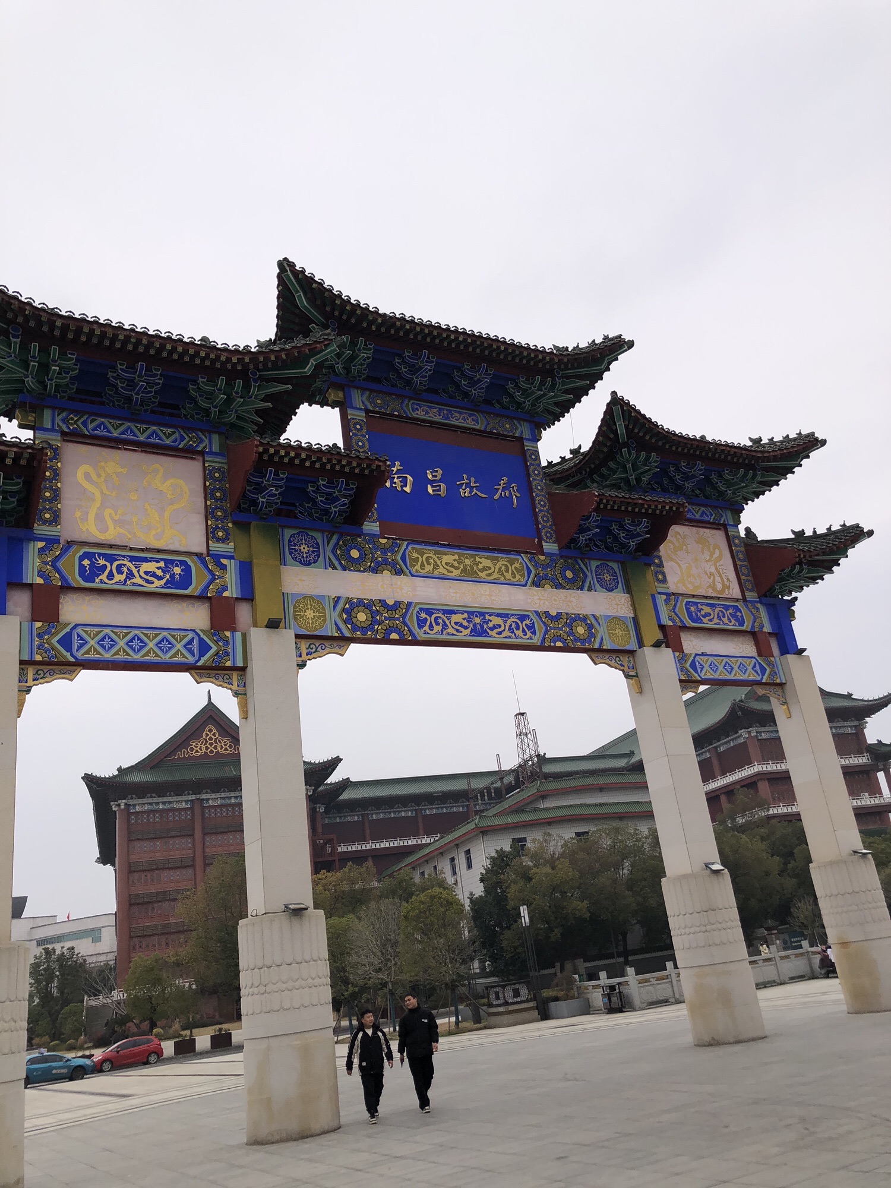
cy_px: 594
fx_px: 961
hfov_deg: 49.7
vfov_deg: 63.4
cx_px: 446
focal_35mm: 28
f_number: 1.8
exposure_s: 1/552
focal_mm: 3.99
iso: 20
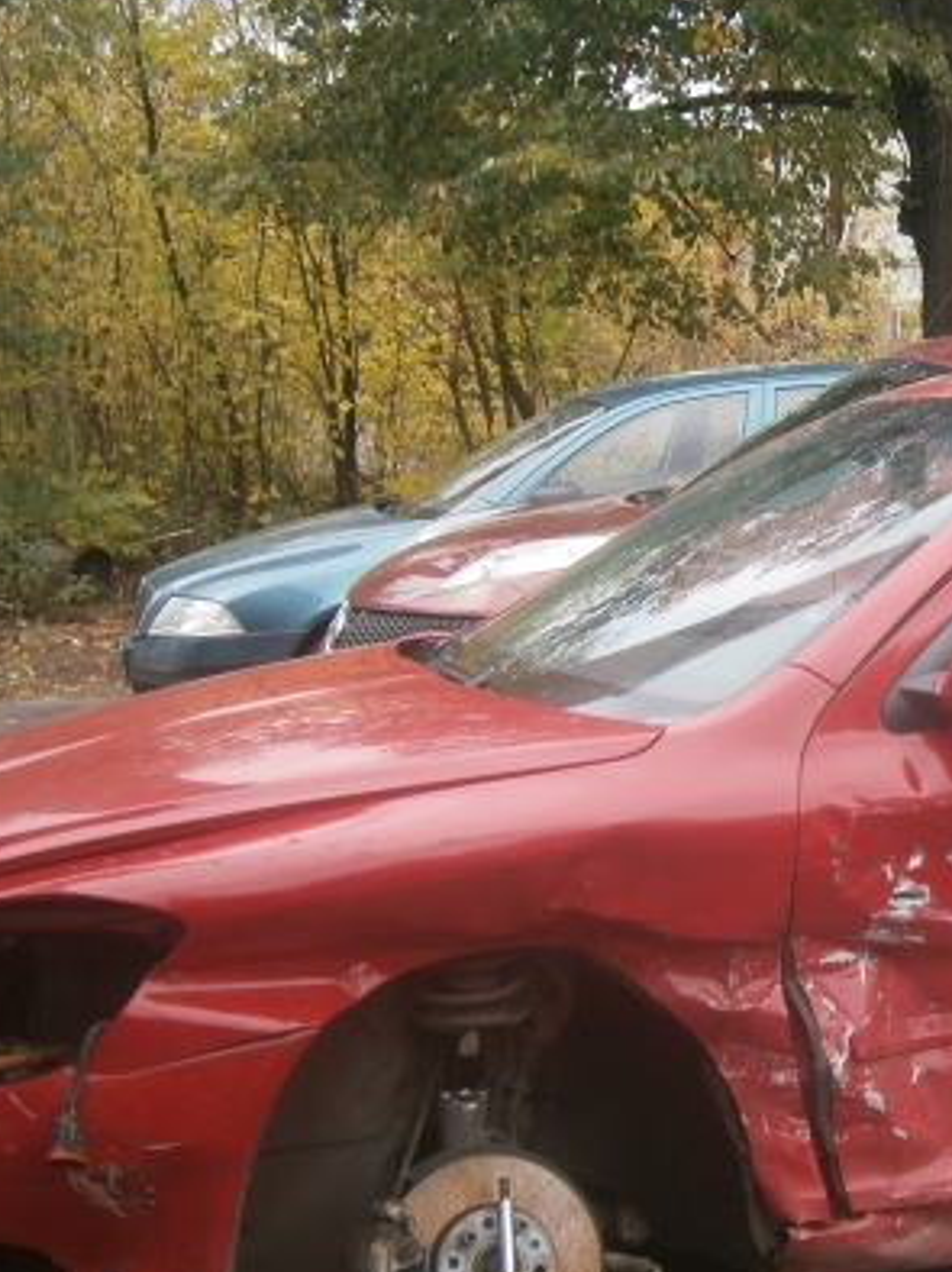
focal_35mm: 63
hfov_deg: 22.3
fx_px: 2313
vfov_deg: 30.6
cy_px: 817
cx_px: 981
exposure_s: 1/125
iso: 80
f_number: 2.9
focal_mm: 5.5
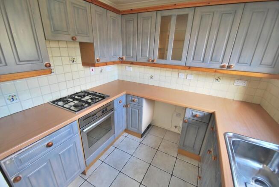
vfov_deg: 77.5
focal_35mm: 15
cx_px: 140
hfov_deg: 100.3
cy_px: 94
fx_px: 116
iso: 250
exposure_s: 1/30
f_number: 3.5
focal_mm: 10
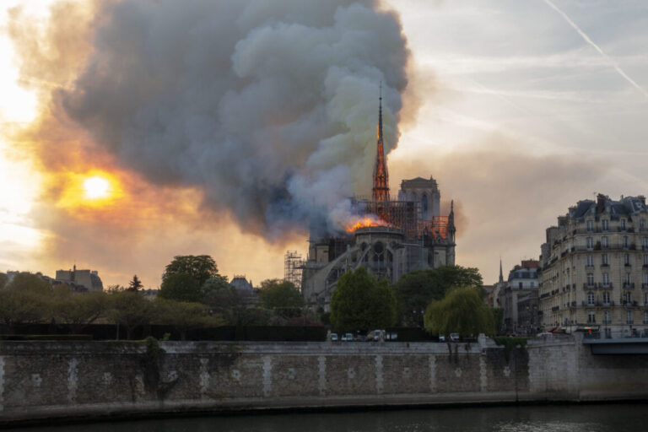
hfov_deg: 41.1
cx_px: 324
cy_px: 216
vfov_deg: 28.1
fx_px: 864
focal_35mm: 48
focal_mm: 17.7
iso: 400
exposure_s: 1/320
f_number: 7.1
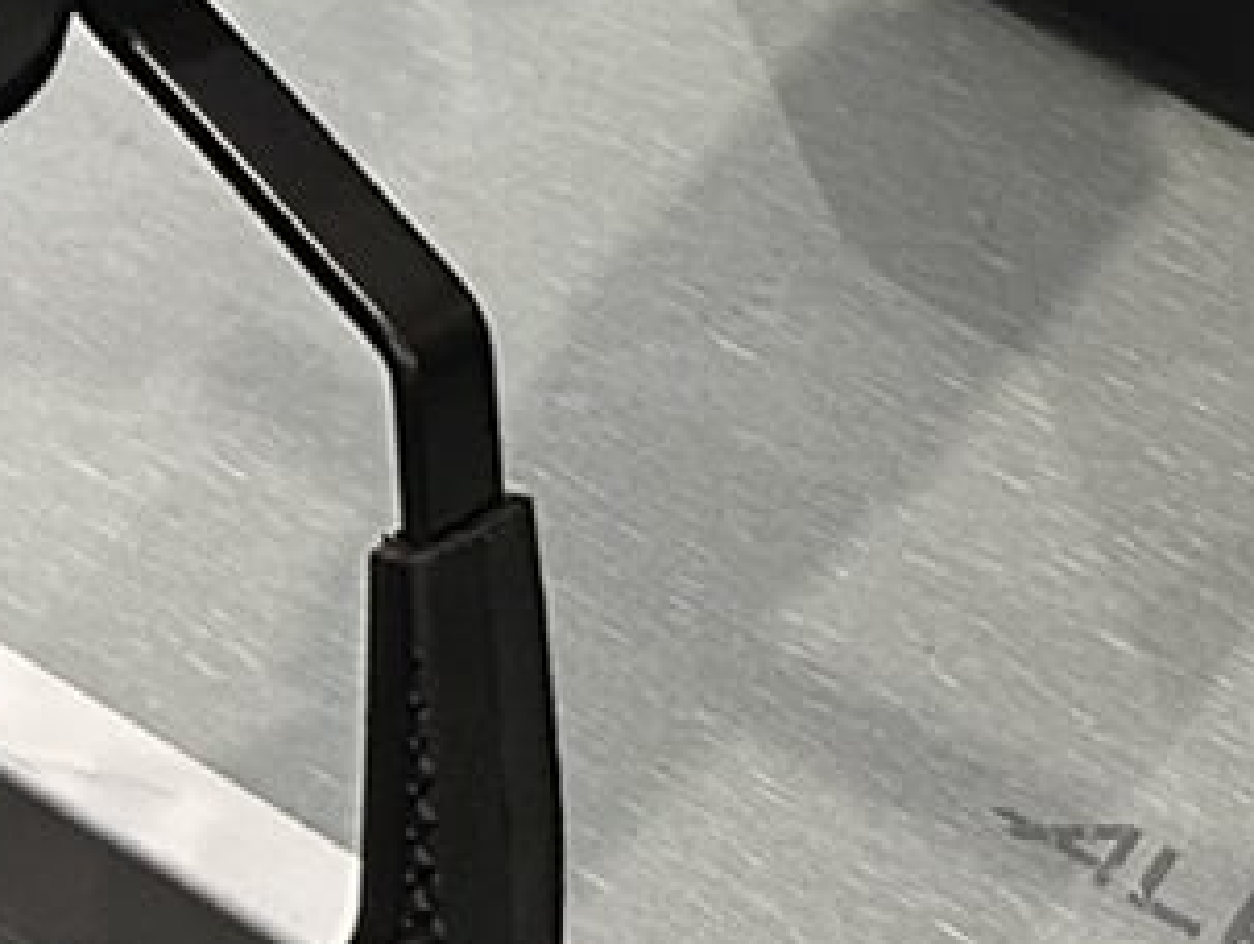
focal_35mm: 162
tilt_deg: -35.5
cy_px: -1180
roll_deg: +0.2
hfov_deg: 12.1
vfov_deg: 8.5
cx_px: 1200
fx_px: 5876
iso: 400
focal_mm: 6.86
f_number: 1.78
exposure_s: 1/60
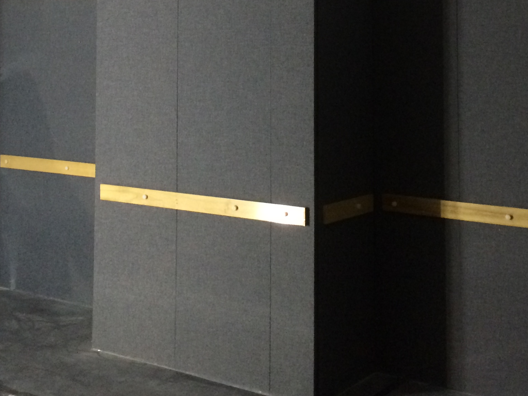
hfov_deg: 31.6
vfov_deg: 23.1
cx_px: 219
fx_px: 930
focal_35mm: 61
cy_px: 10
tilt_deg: +2.0
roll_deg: +0.5
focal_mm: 4.15
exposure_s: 1/30
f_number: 2.2
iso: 250
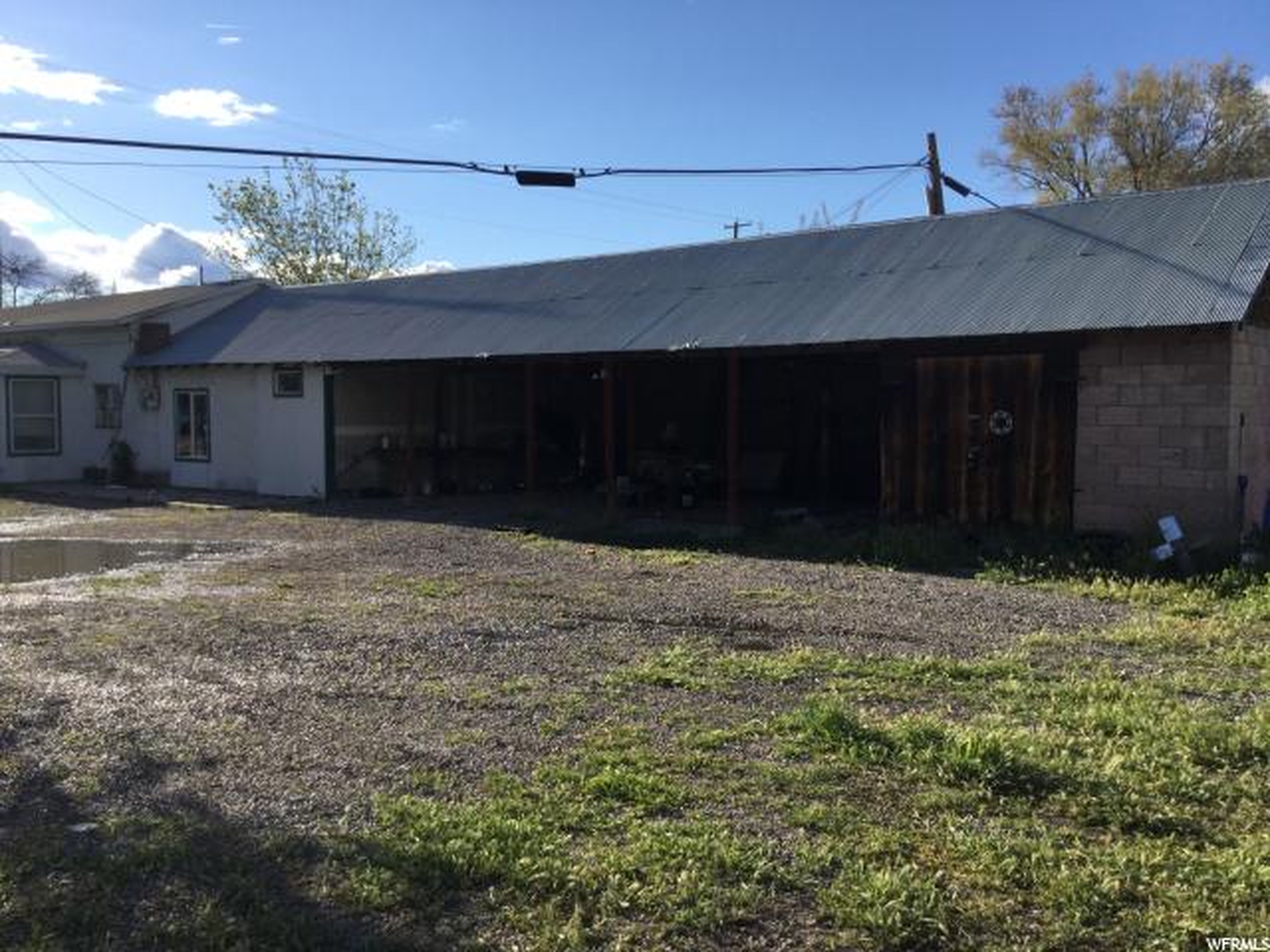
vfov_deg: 45.4
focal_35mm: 31
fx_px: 1137
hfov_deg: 58.4
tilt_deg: -5.3
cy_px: 476
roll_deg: -0.2
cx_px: 635
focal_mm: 3.3
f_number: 2.4
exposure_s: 1/1058
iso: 25
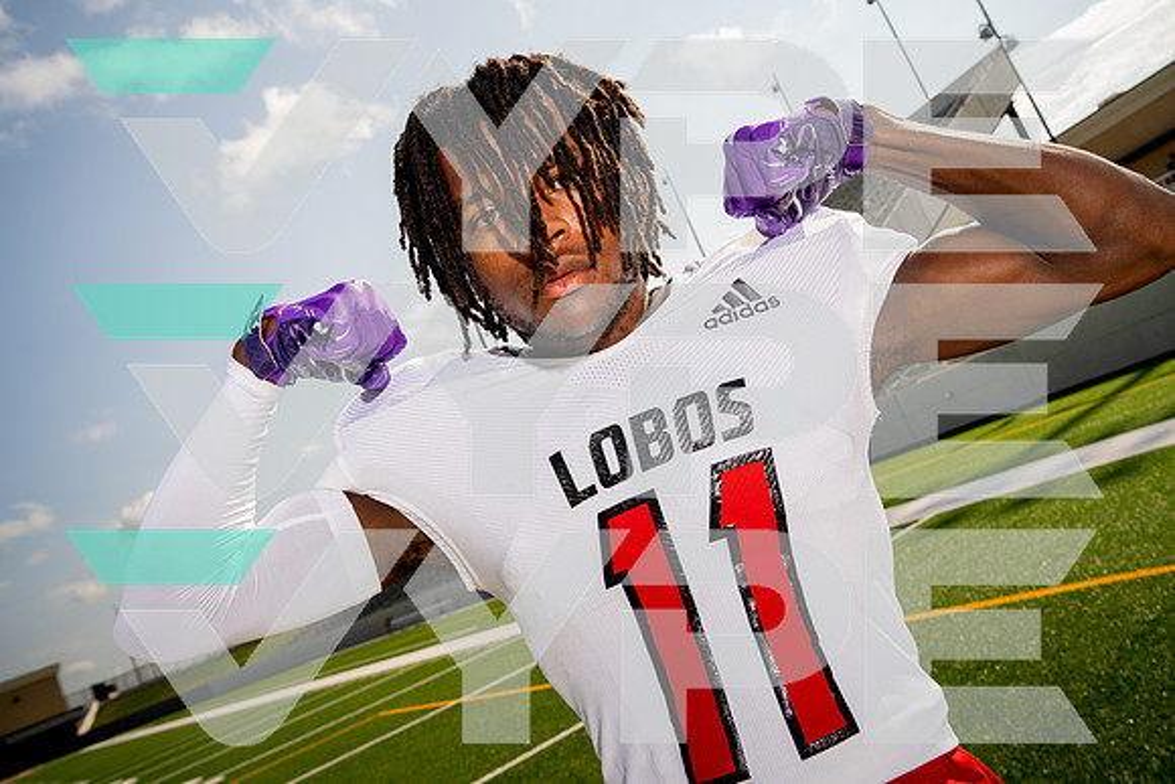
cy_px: 392
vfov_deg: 48.0
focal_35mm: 27
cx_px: 588
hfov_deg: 67.4
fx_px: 881
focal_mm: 27
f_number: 7.1
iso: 100
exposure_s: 1/250
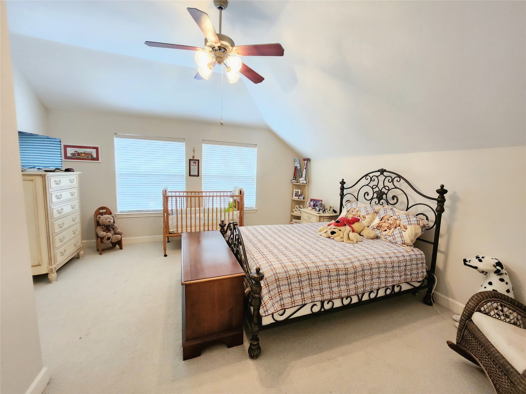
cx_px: 263
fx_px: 198
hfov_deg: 106.2
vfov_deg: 89.9
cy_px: 197
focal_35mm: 13
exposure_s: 1/30
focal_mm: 1.7
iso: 500
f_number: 2.2
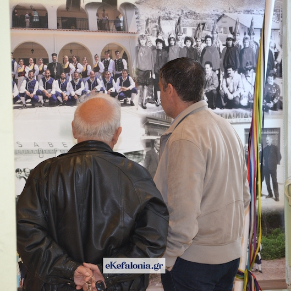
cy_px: 146
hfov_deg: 12.1
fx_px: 1376
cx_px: 139
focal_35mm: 145
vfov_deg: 12.1
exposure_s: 1/60
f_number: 5.3
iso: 1100
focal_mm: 75
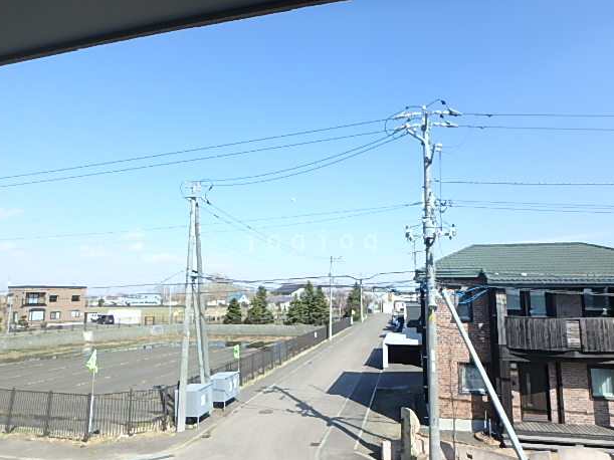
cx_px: 314
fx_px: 390
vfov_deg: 61.0
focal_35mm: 22
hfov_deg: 76.4
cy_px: 240
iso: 125
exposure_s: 1/640
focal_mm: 3.7
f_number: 3.5
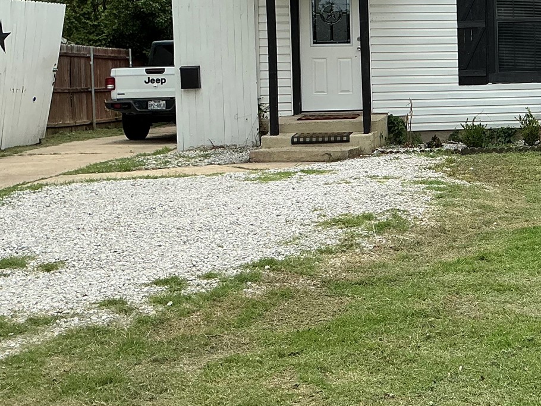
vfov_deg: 23.0
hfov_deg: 28.4
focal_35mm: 63
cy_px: 84
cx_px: 571
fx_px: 985
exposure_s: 1/2058
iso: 25
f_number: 1.8
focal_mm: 3
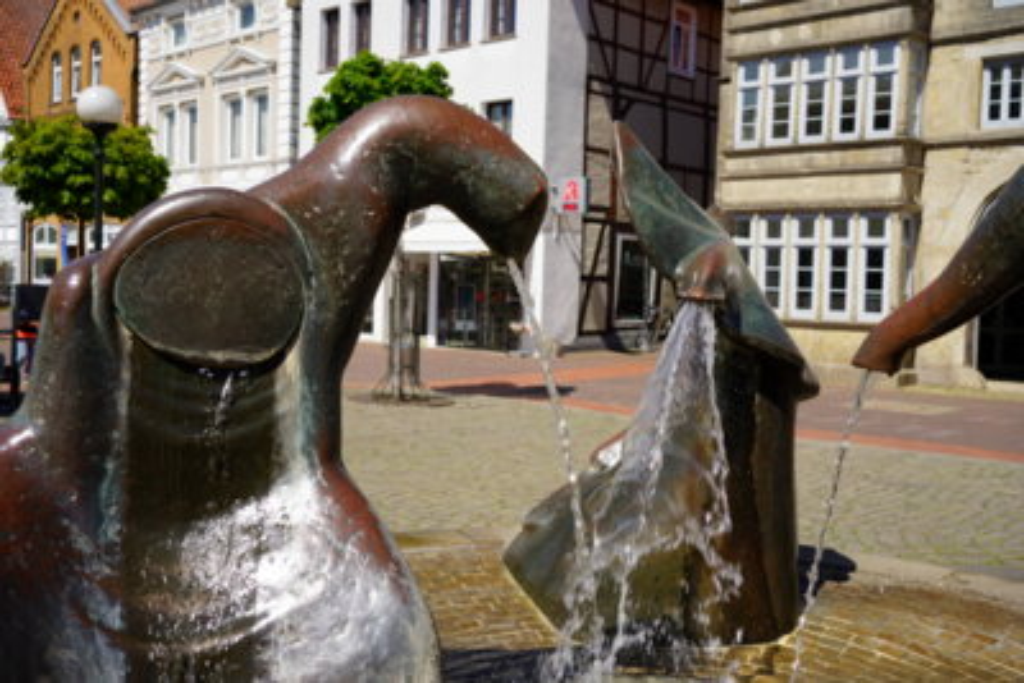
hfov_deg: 54.4
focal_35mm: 35
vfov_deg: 37.9
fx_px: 996
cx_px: 512
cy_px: 342
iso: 100
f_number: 6.3
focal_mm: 35
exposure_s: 1/320
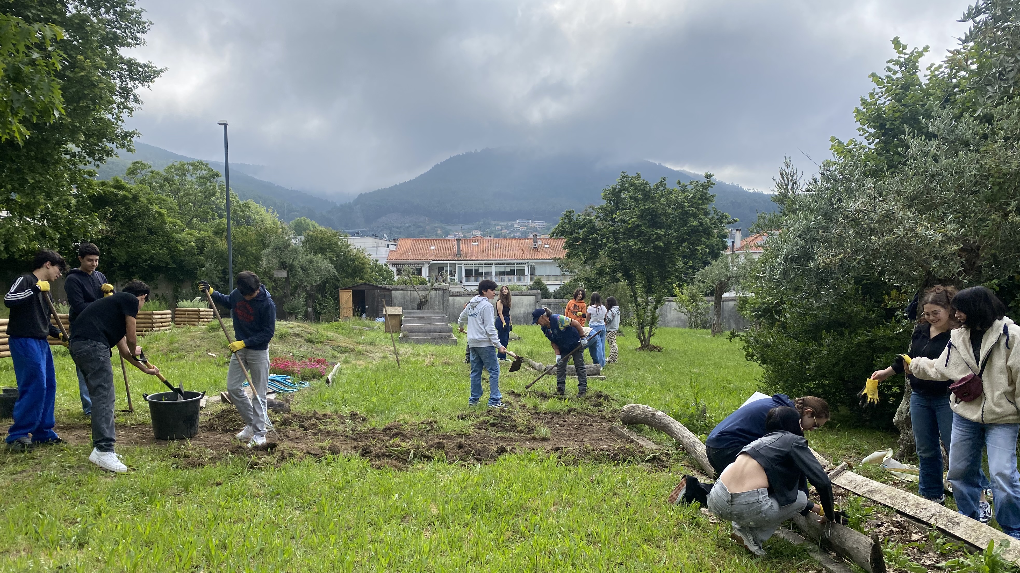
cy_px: 349
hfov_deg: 66.1
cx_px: 510
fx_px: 784
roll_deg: +0.0
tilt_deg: -3.6
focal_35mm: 29
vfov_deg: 40.0
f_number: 1.8
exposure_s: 1/1585
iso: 32
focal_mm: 4.25
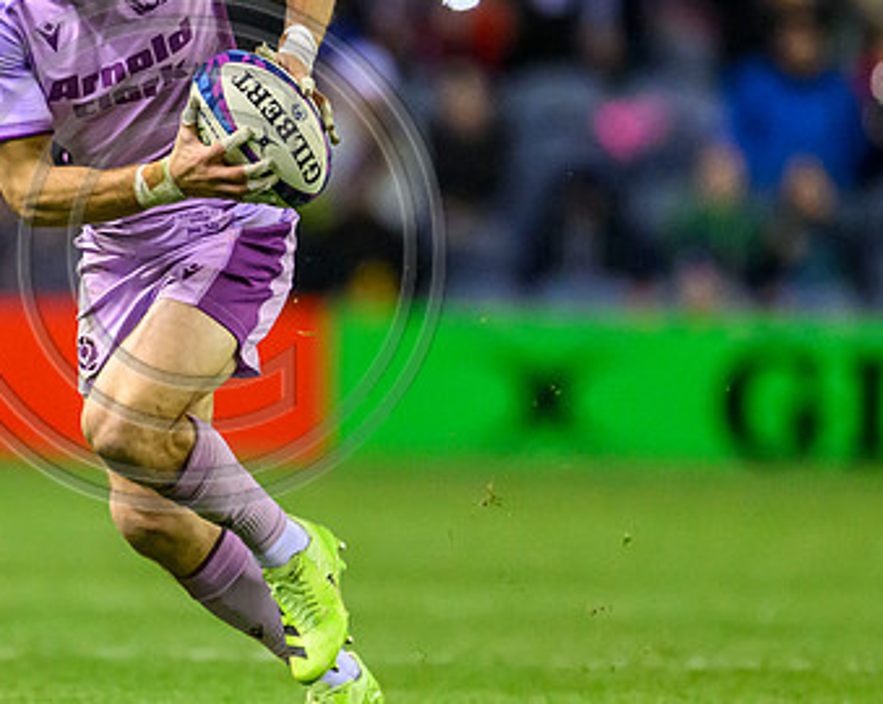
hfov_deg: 1.4
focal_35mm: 1384
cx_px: 246
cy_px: 360
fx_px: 36106
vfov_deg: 1.1
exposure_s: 1/1000
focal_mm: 560
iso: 10000
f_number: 4
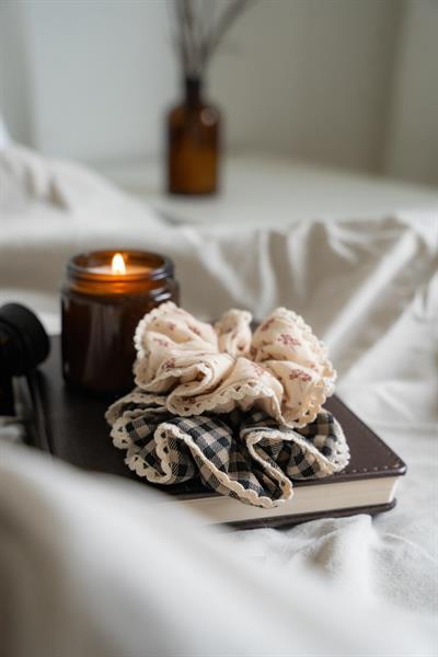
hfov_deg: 26.4
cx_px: 219
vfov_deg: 38.8
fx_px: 933
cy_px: 328
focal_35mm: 51
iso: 5000
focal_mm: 51.1
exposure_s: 1/250
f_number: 5.6
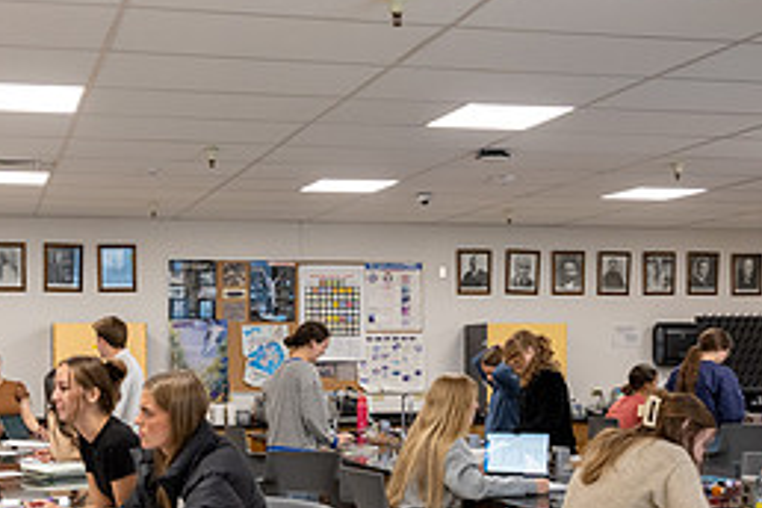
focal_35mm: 54
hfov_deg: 36.3
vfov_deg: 24.8
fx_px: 1143
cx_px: 224
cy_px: 385
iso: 1000
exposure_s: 1/160
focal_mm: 24
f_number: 4
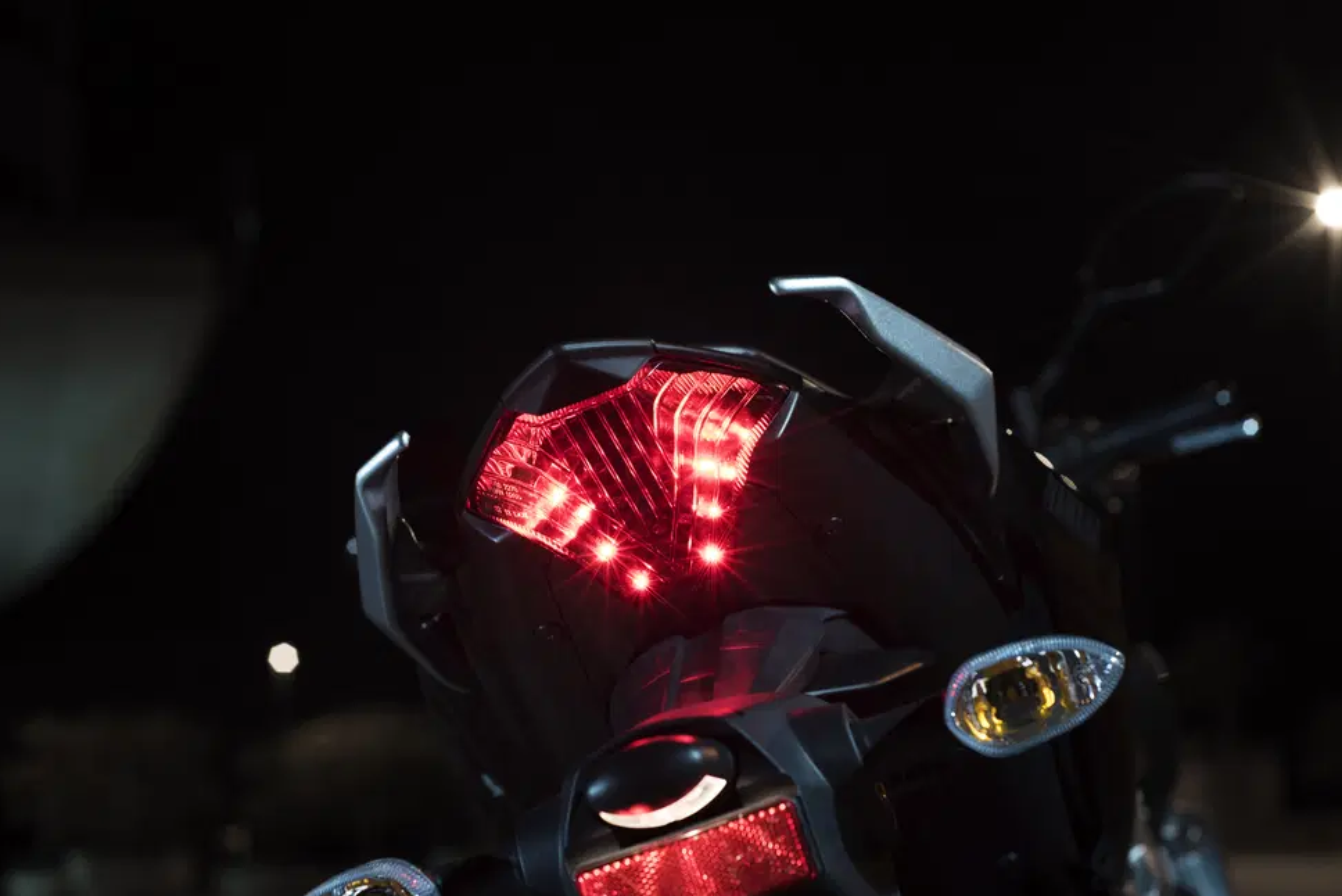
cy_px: 531
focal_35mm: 62
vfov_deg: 21.9
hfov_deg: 32.3
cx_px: 742
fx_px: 2312
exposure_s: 1/10
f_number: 4.5
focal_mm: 50
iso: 400
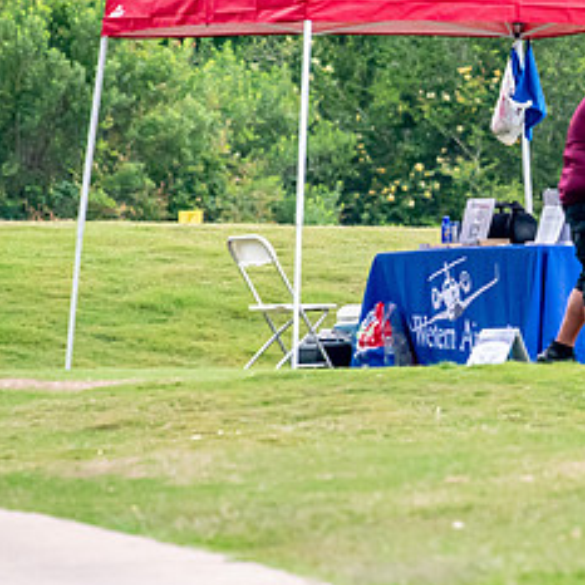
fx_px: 22428
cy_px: 164
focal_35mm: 1173
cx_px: 623
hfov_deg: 1.5
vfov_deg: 1.5
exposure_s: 1/2000
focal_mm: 370
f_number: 5.6
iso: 2500
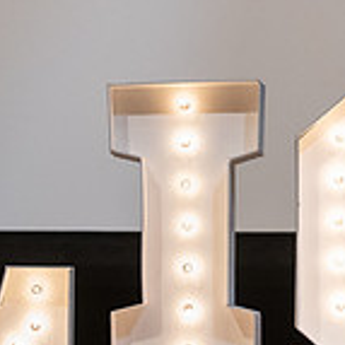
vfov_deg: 6.1
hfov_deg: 6.1
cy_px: -34
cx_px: 486
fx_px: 3214
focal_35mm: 285
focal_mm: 70
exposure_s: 1/320
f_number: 4
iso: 5000
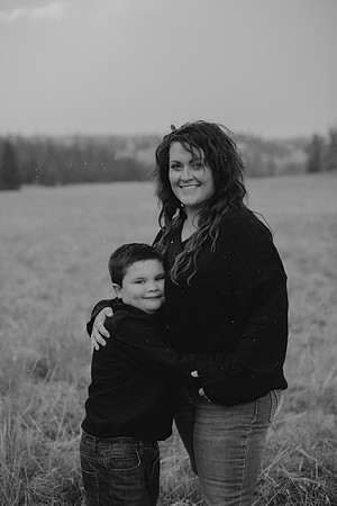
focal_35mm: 50
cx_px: 168
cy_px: 253
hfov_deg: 27.0
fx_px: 702
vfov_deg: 39.6
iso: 160
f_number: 2.5
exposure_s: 1/400
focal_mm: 50
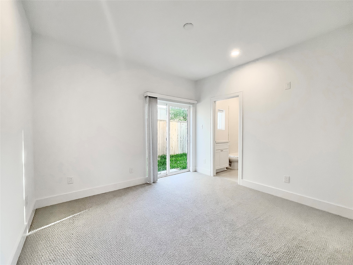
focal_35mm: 13
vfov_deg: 89.9
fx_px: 133
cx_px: 176
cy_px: 132
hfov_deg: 106.2
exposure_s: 1/120
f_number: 2.4
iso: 125
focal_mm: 1.54
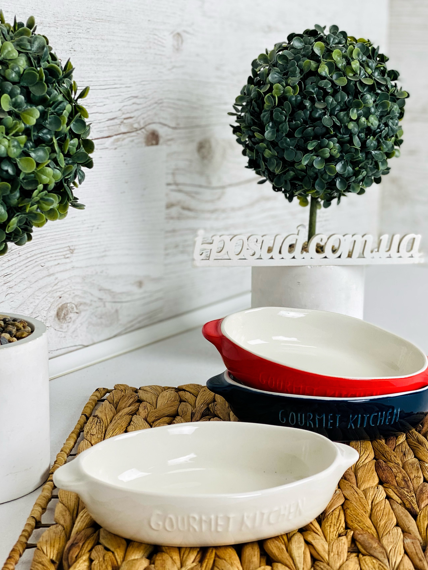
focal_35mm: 61
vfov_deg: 31.7
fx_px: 1006
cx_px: 249
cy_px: 280
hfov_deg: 24.0
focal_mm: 6
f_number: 2
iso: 20
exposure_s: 1/100
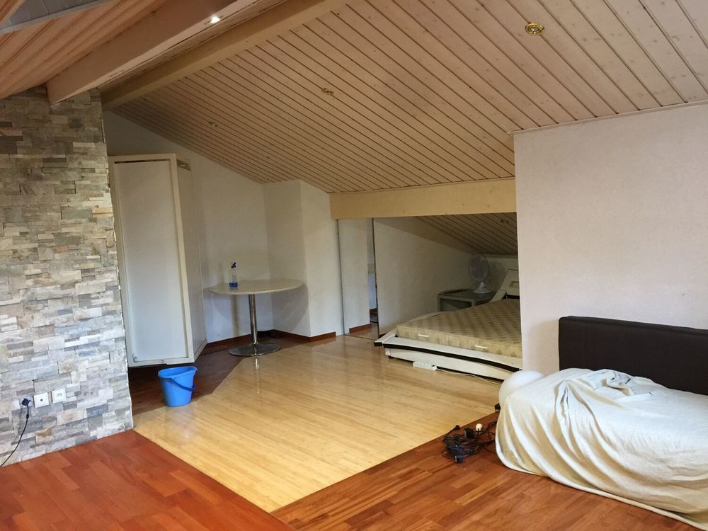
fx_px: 593
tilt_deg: -6.3
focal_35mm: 29
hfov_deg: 61.7
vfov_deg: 48.2
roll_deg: +2.0
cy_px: 266
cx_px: 354
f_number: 2.2
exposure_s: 1/17
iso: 100
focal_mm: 4.15
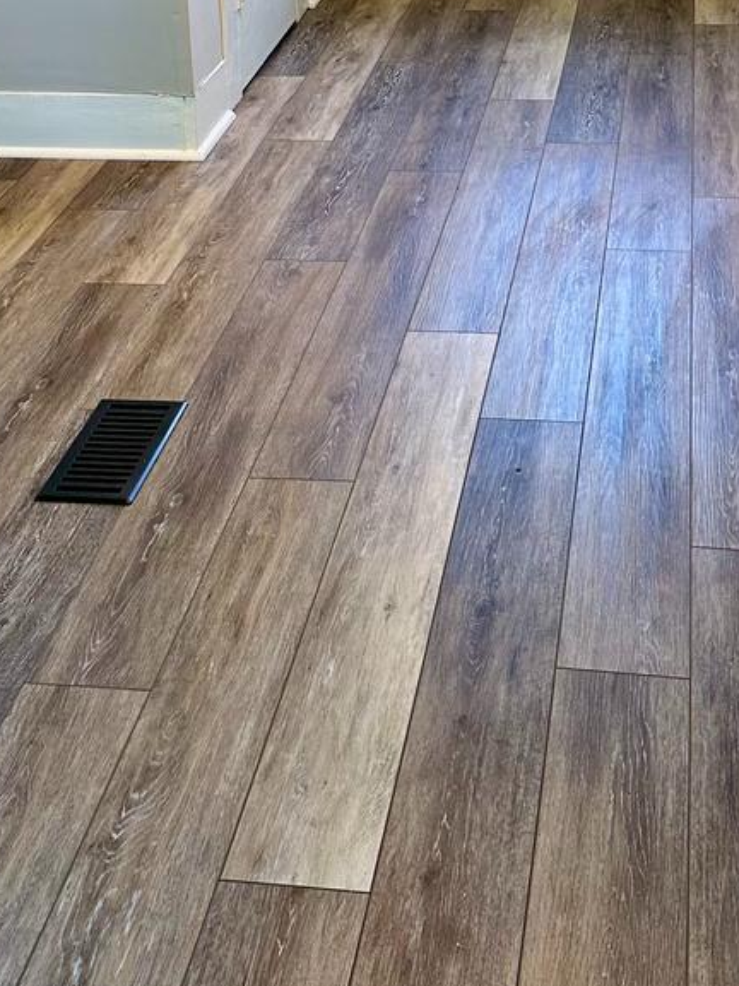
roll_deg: +1.0
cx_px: 361
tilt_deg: -16.0
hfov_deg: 22.9
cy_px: 53
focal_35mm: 64
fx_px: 1822
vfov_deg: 28.8
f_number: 1.78
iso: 125
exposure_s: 1/60
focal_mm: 6.86
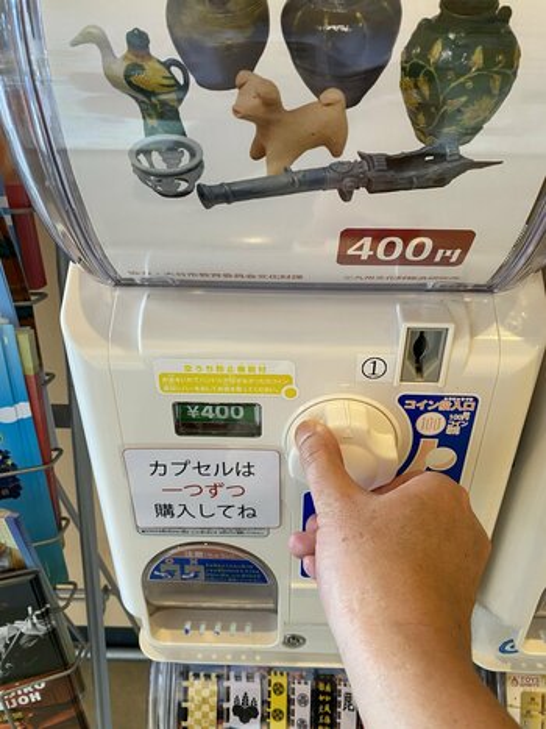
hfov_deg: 53.0
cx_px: 273
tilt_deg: -29.7
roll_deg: -1.3
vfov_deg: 67.3
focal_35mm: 26
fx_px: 547
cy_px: 364
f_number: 1.8
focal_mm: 4.25
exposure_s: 1/75
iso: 125
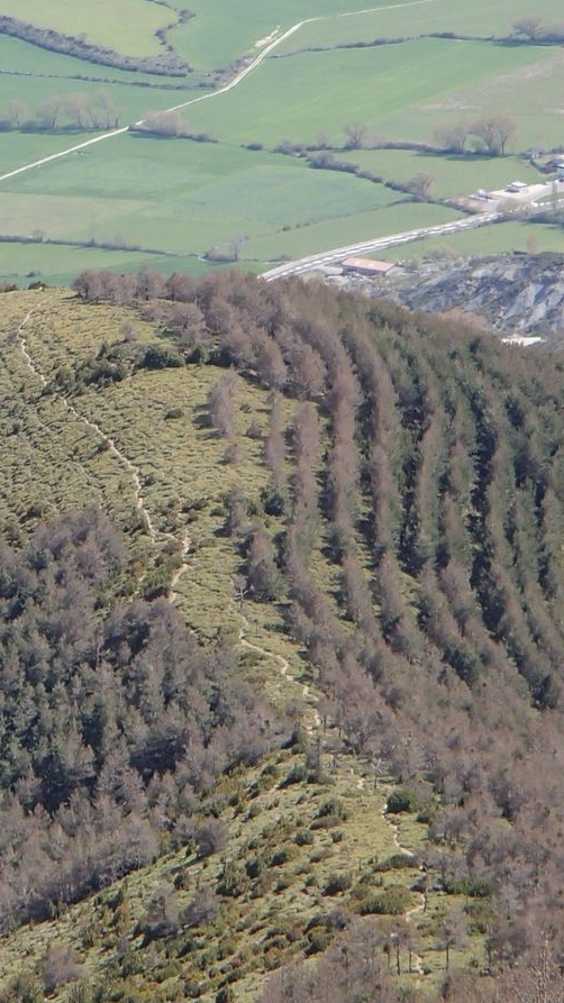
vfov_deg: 8.7
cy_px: 519
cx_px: 104
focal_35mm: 248
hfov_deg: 4.9
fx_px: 6597
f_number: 5.7
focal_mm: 22.79
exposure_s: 1/250
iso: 100
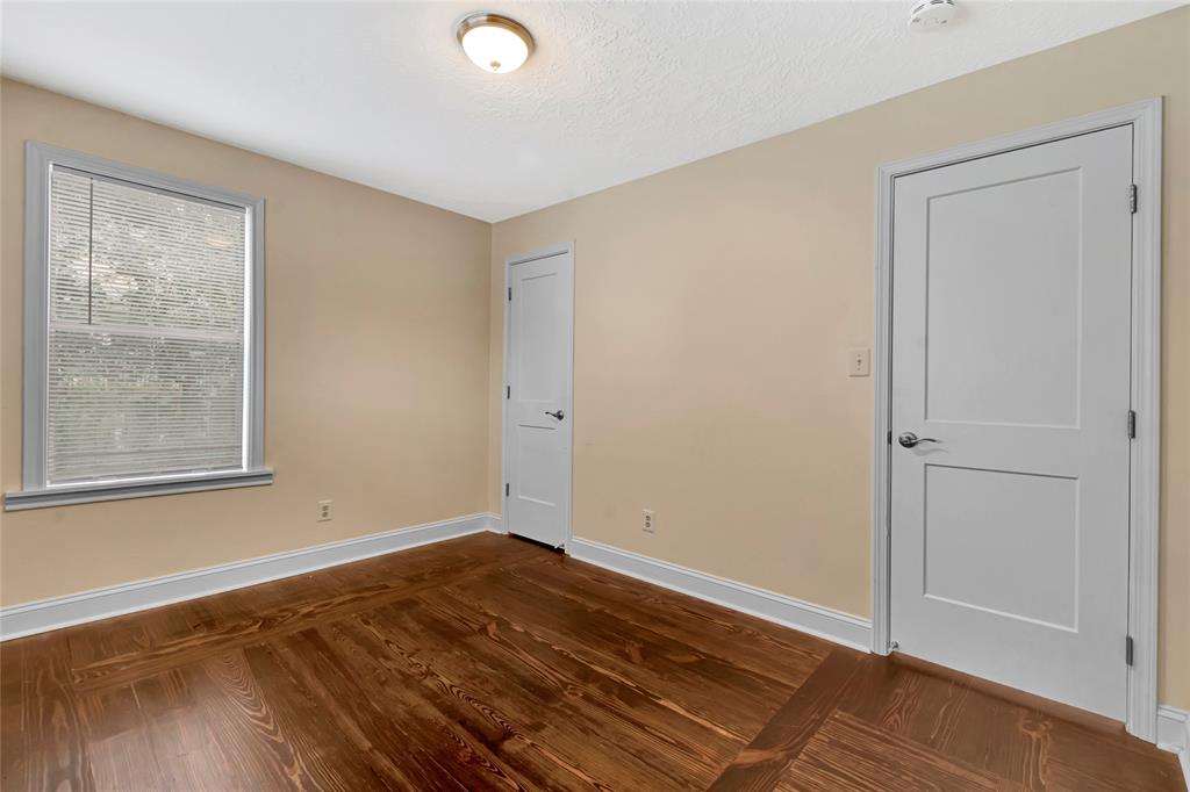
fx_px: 496
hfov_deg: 100.4
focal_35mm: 15
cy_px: 396
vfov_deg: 77.3
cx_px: 595
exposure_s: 1/13
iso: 200
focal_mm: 10
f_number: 8
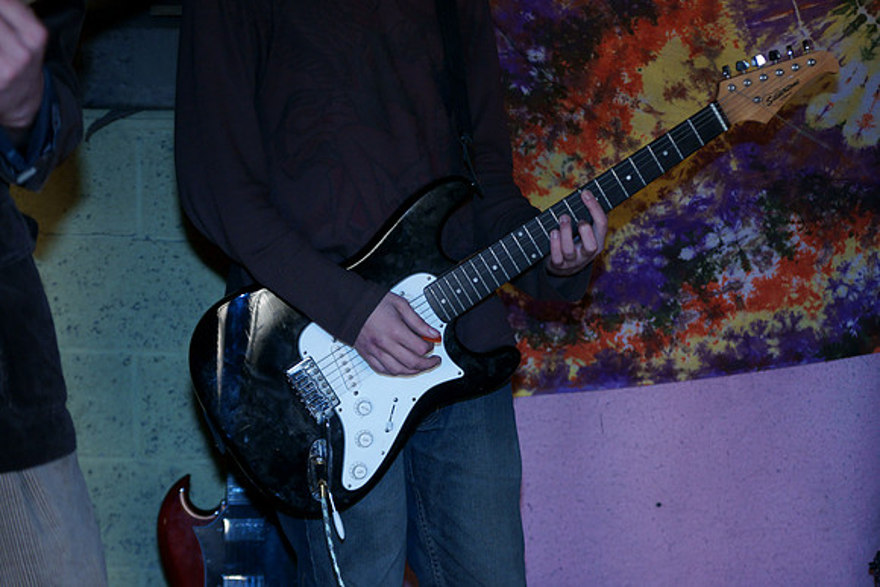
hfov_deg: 24.6
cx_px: 440
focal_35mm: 82
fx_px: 2017
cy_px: 294
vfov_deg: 16.6
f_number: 2.8
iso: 800
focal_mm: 55
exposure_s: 1/50
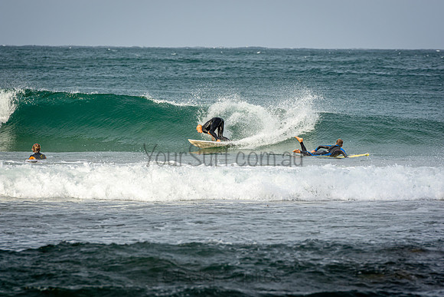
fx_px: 3701
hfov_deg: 6.9
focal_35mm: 300
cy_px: 148
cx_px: 222
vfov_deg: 4.6
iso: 200
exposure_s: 1/1600
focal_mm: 200
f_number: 5.6
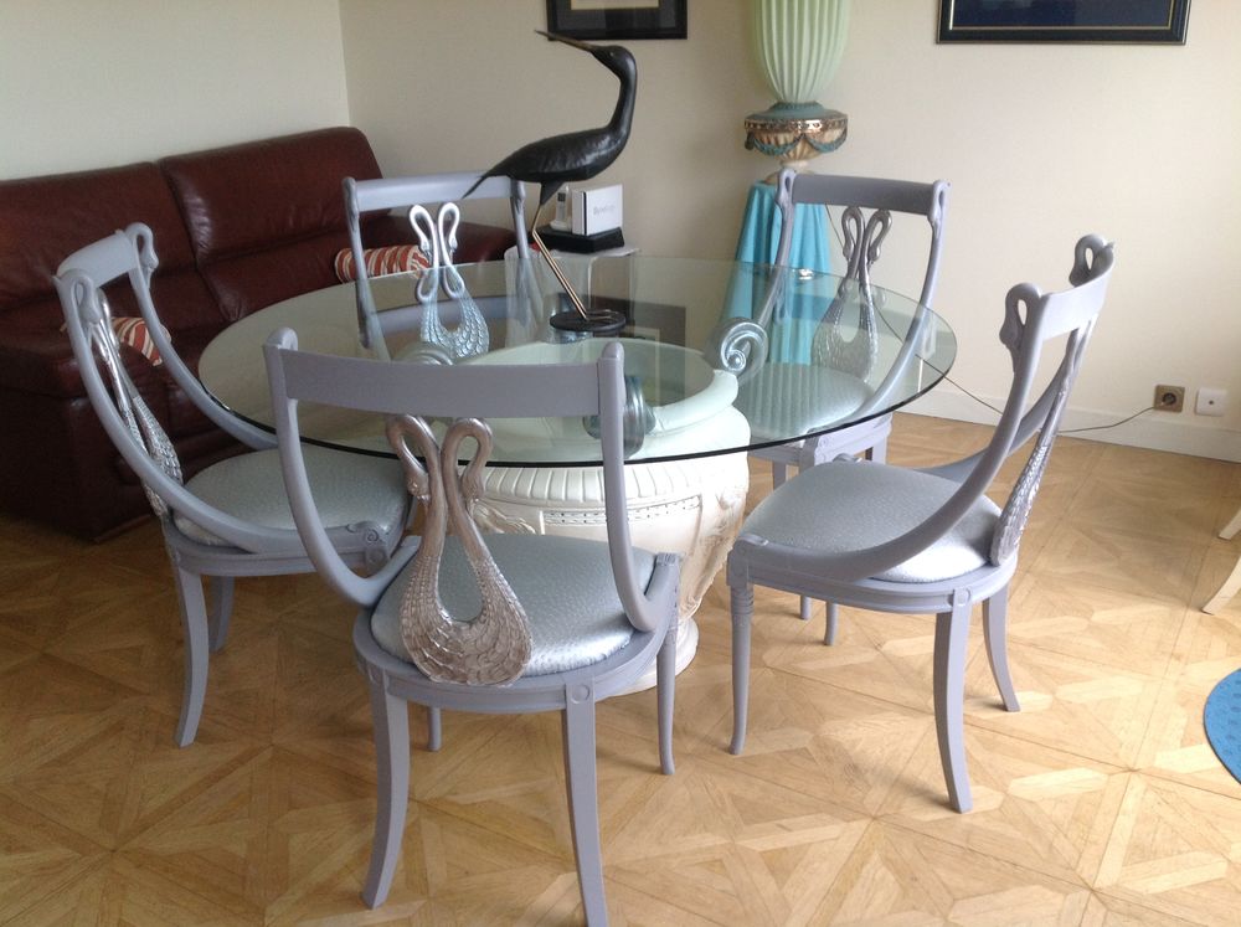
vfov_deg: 40.6
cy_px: 464
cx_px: 620
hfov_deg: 52.7
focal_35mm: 35
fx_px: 1253
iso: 80
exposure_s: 1/60
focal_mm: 4.28
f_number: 2.4
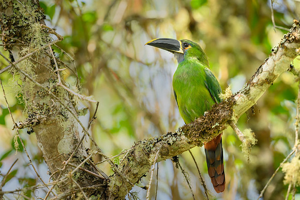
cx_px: 163
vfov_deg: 2.8
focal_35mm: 485
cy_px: 88
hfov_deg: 4.3
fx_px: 4036
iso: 1250
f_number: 4
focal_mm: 400
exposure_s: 1/2000
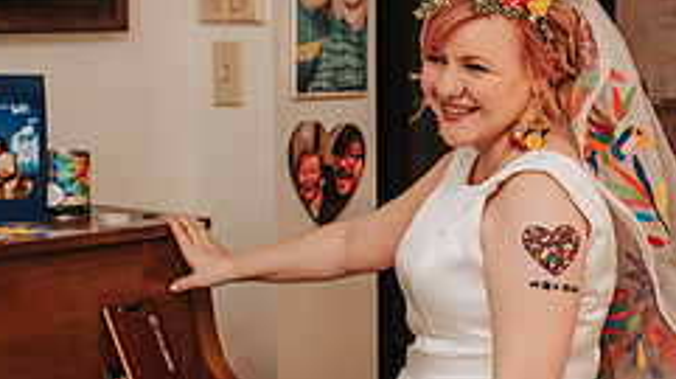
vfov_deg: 12.7
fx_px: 1701
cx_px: 508
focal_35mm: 95
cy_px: 253
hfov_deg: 22.3
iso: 800
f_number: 4
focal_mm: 35
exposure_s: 1/160
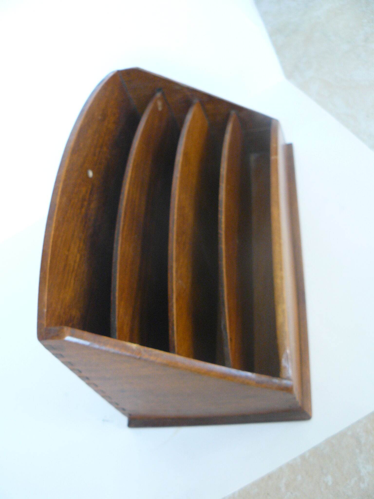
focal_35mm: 36
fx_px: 519
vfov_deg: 51.4
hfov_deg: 39.7
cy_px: 250
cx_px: 187
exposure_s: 1/30
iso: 200
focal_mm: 6
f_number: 2.8
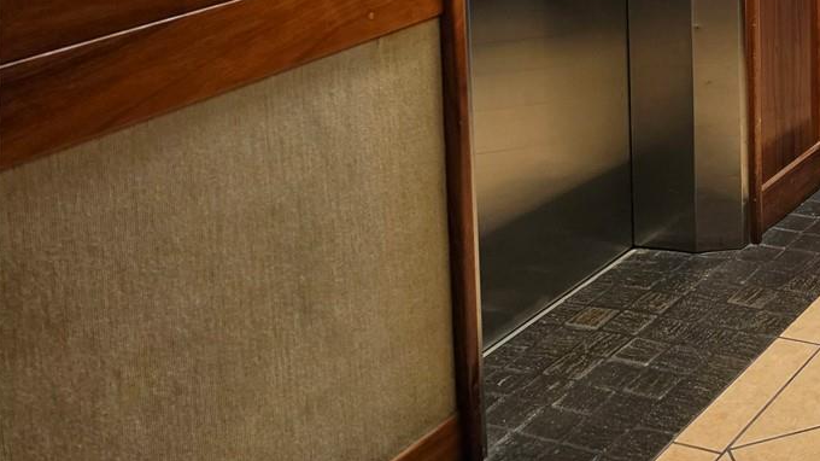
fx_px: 1282
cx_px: 959
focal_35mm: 59
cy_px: -203
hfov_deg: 30.6
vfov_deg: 18.4
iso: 250
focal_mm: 6.5
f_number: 1.4
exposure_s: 1/120
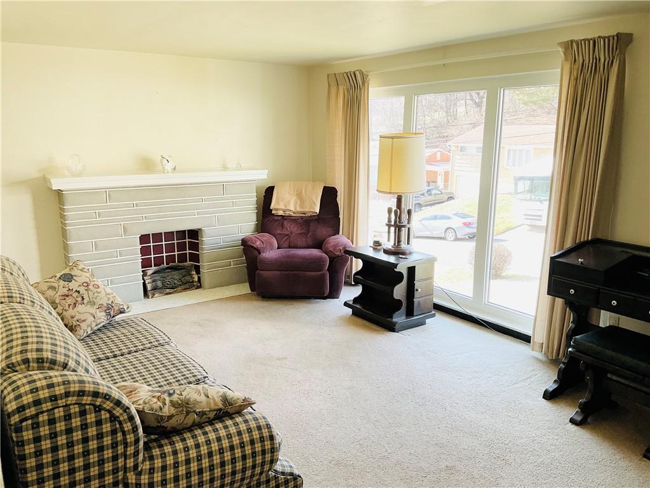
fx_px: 545
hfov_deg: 61.7
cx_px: 325
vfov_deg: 48.2
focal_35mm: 29
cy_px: 244
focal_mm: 3
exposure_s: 1/122
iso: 64
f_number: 1.8
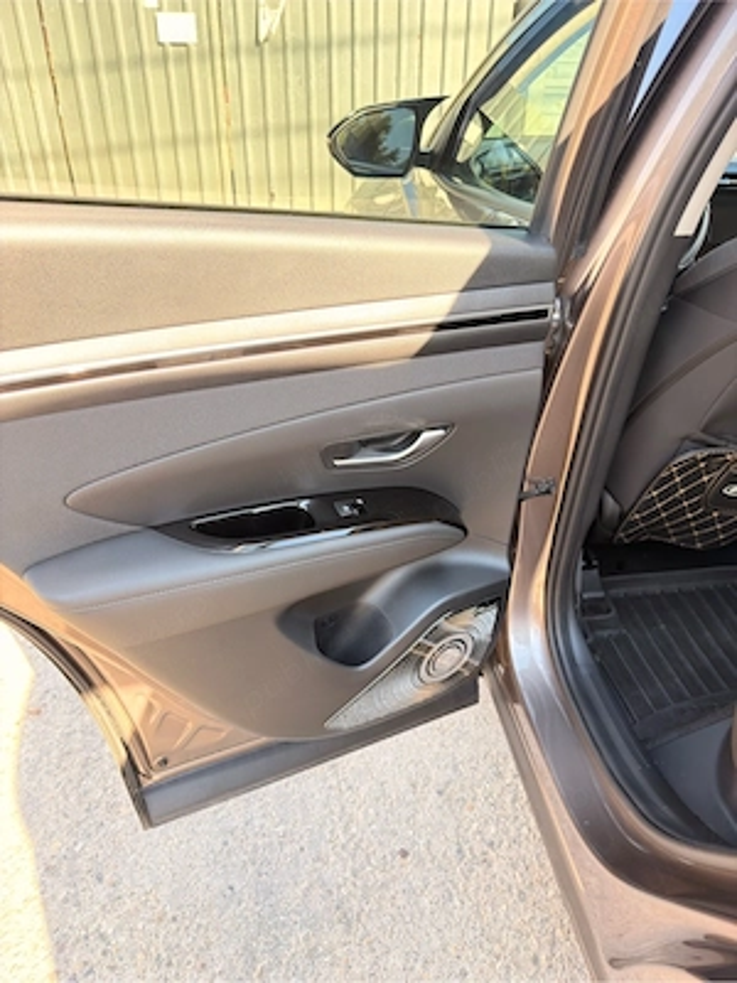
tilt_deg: -32.4
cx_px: 368
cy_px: 492
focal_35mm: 24
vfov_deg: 71.6
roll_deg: -0.9
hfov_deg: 56.8
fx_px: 681
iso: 200
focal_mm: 6.76
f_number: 1.78
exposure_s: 1/223
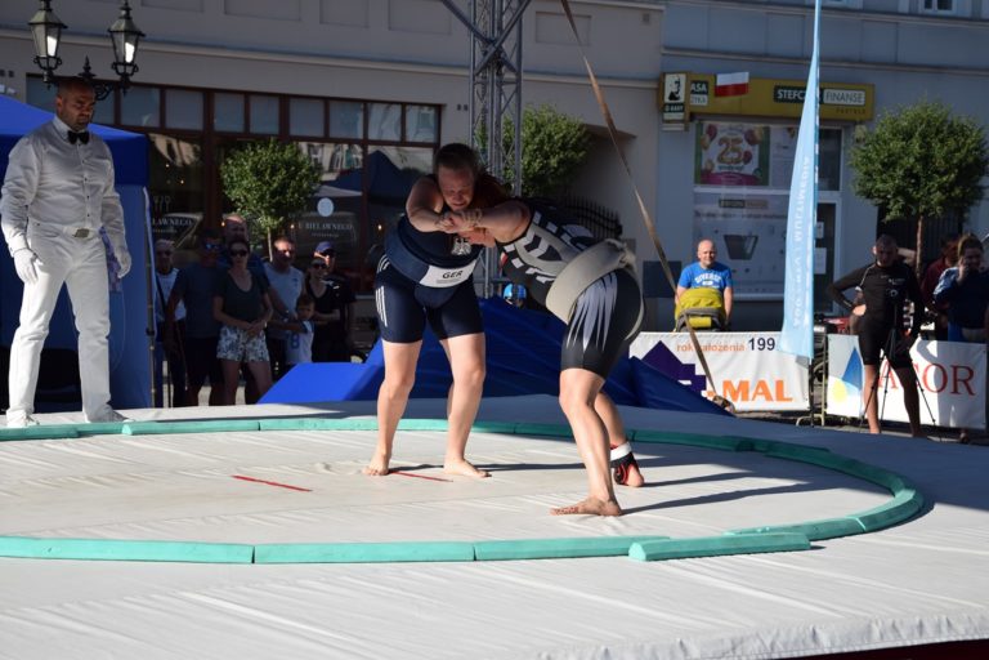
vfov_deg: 17.5
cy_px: 330
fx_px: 2143
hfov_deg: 26.0
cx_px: 494
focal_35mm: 78
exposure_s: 1/1600
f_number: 6.3
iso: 400
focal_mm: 52
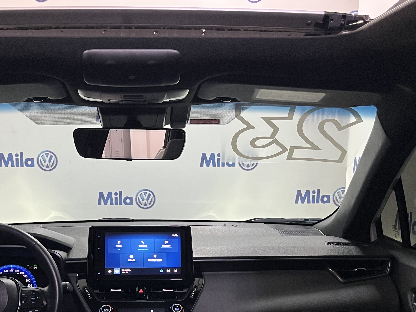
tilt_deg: -12.3
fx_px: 553
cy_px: 275
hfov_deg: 40.9
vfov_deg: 30.3
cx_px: 152
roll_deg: +0.2
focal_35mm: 46
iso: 400
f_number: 1.6
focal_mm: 5.1
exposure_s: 1/60
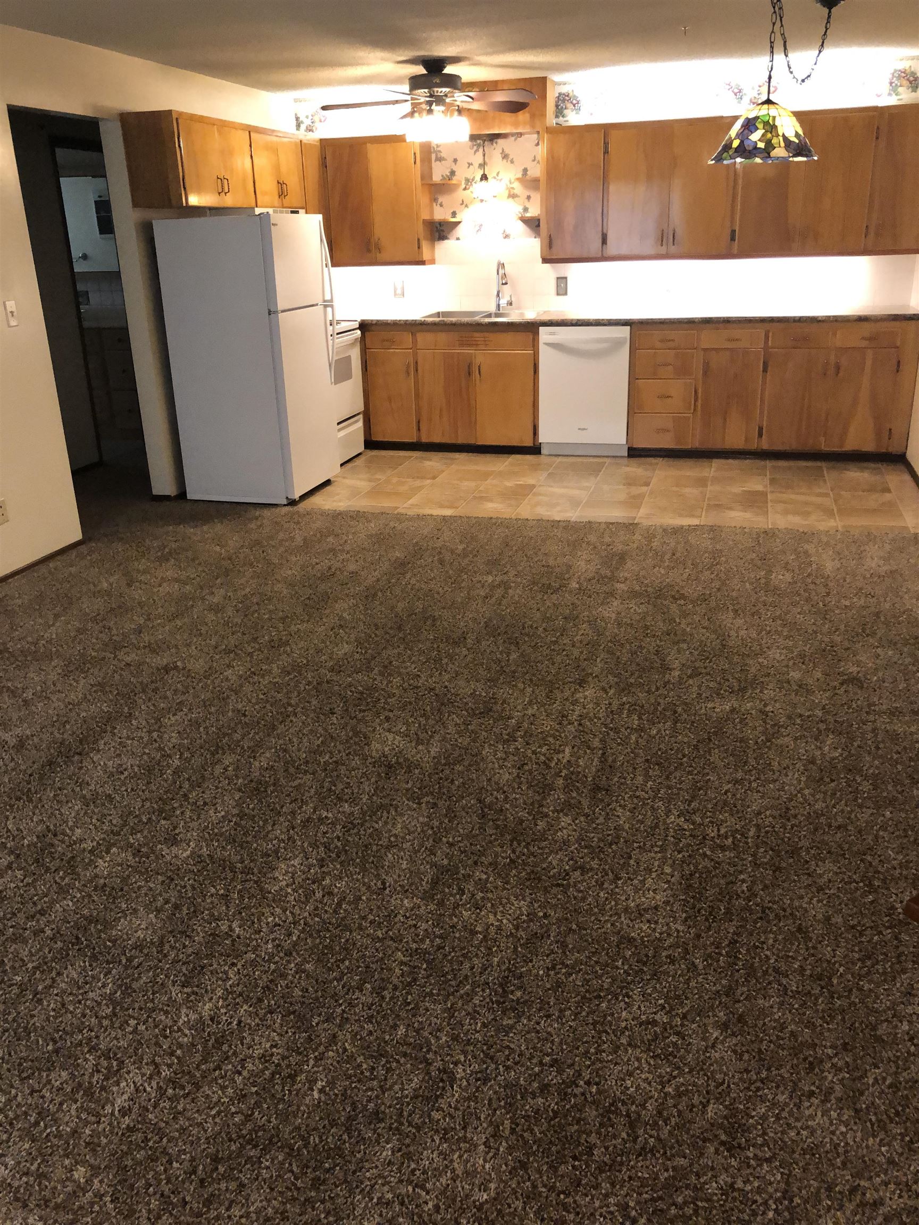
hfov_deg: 49.7
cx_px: 460
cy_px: 612
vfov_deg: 63.4
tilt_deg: -20.6
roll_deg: +1.6
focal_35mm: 28
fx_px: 991
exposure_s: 1/60
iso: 320
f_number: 1.8
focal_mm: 3.99
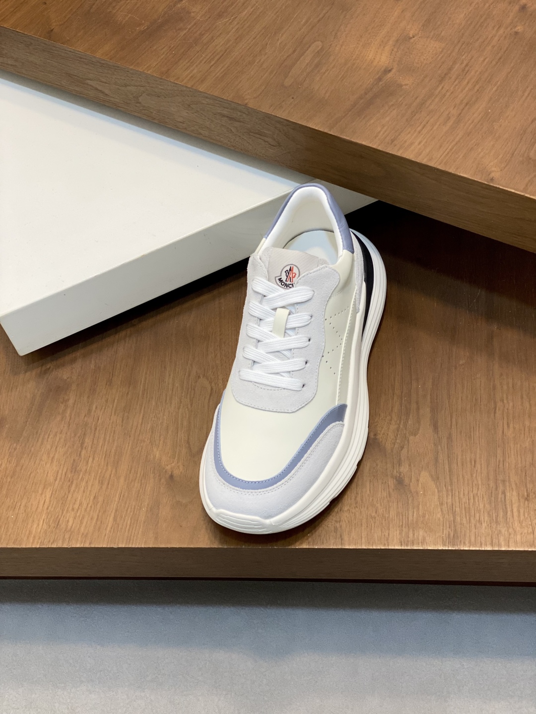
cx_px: 268
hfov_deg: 28.0
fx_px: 1074
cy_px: 357
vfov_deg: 36.8
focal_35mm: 52
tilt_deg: -55.6
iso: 50
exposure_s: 1/100
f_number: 2
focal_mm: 6
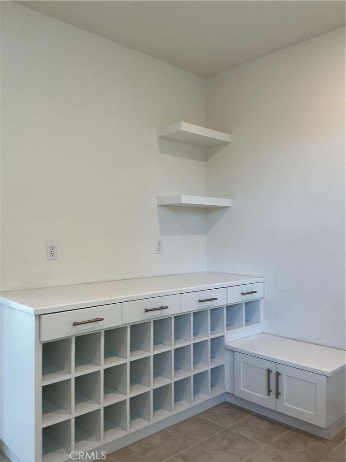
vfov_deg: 61.7
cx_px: 173
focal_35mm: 29
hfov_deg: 48.2
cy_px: 231
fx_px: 386
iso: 32
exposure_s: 1/60
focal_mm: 3
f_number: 1.8
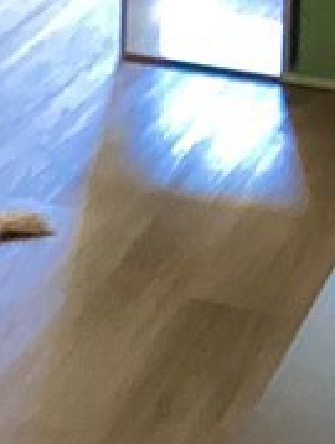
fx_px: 2276
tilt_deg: -11.2
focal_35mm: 177
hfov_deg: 8.1
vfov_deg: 10.6
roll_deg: -0.5
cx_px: -305
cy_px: -280
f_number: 2.4
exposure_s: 1/40
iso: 320
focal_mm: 3.3
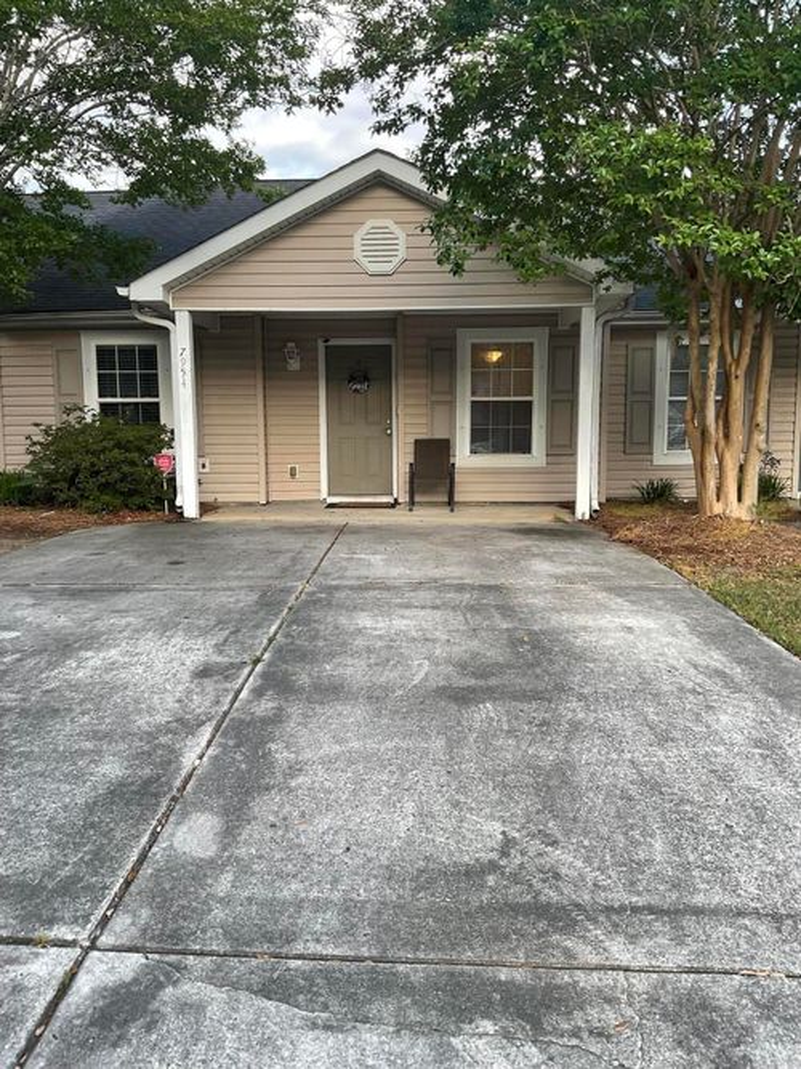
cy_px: 534
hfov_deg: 48.2
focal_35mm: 29
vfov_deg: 61.7
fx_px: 895
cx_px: 400
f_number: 1.8
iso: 32
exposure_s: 1/120
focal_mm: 3
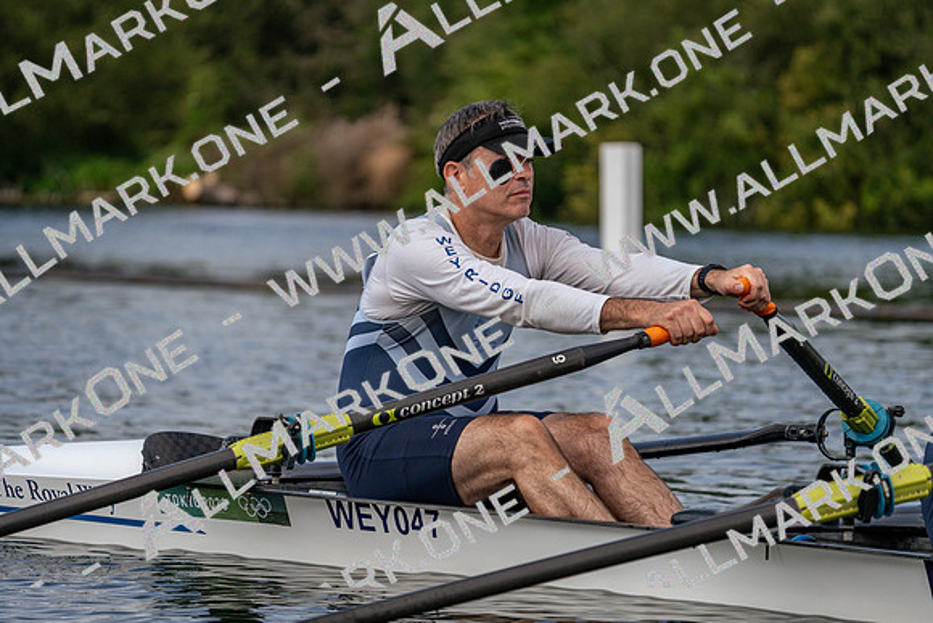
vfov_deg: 6.9
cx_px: 466
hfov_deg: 10.3
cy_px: 312
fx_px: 5184
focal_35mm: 200
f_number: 5.6
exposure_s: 1/1600
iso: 320
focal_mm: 200
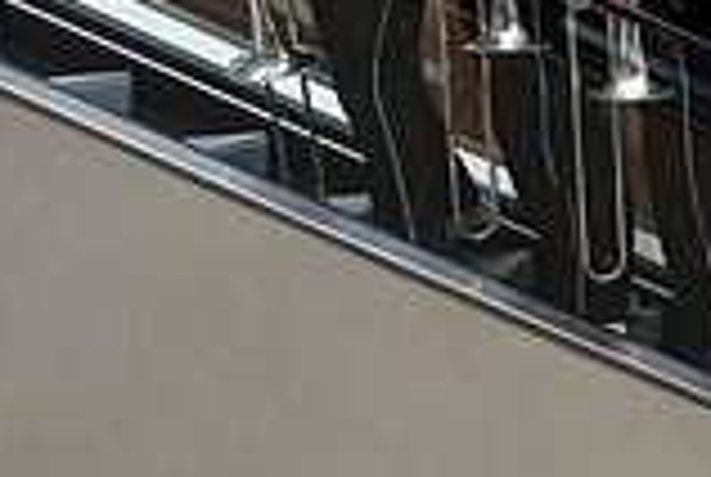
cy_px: 281
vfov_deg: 15.6
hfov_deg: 19.4
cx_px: 1138
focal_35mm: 88
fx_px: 1741
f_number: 6.3
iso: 640
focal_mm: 24
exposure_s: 1/160
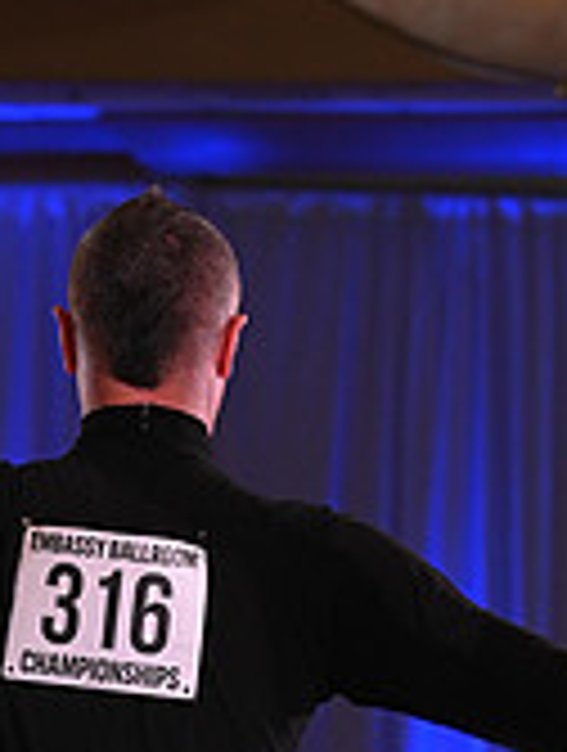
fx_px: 11596
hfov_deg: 2.8
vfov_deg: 3.7
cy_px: 1117
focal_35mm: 533
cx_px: 452
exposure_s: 1/200
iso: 1600
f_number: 8
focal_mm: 160
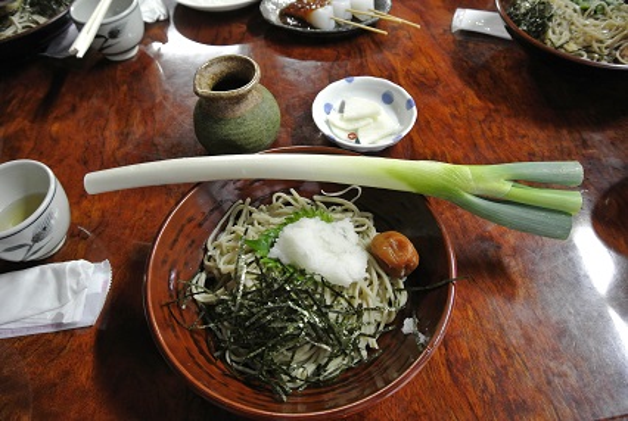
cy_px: 210
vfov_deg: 48.1
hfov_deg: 67.3
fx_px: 472
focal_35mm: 27
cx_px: 314
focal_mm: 10
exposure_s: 1/20
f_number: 3.5
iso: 800
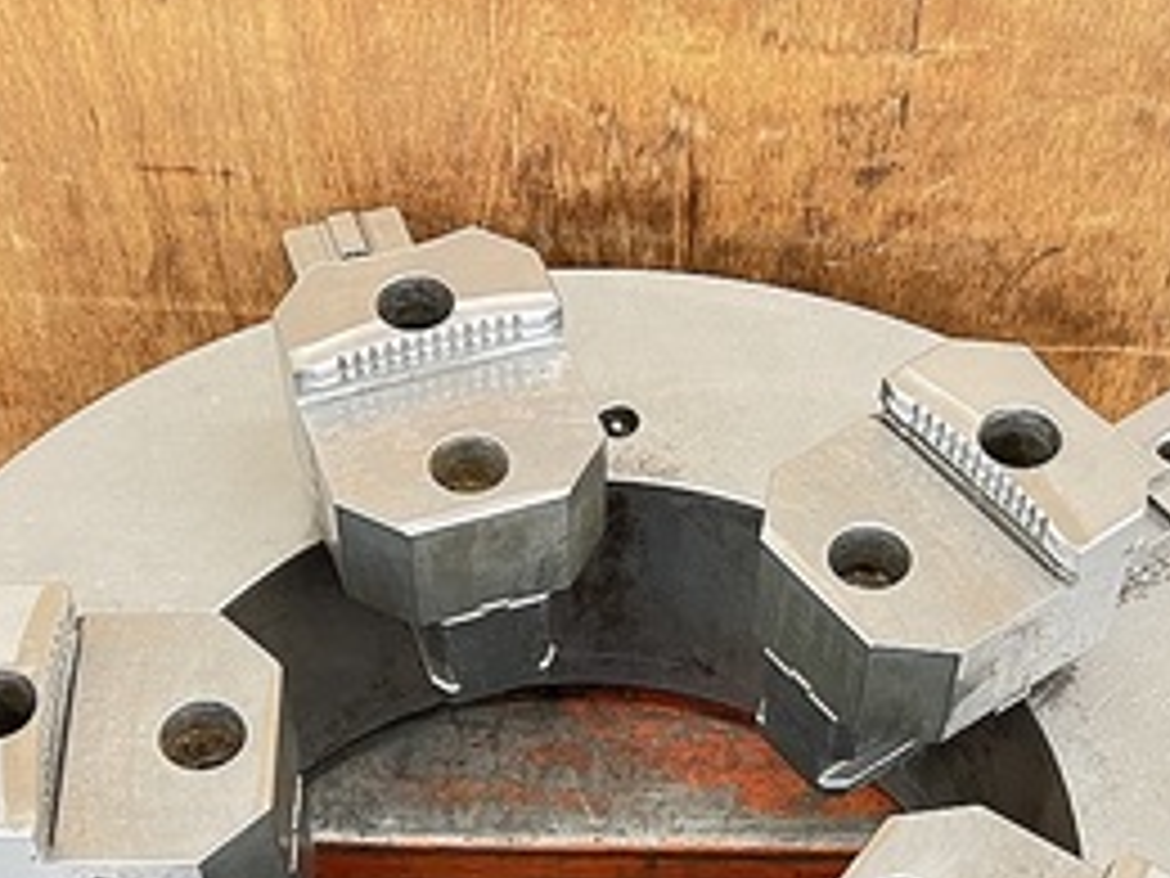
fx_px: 2163
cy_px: 964
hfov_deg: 30.3
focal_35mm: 64
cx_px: 544
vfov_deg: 21.7
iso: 500
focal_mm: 5.7
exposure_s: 1/60
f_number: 1.5
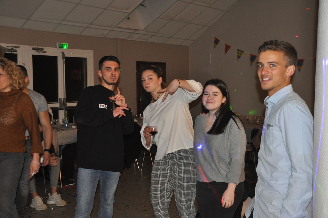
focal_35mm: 45
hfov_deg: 43.7
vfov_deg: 29.8
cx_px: 164
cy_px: 109
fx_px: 409
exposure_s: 1/60
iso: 800
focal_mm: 30
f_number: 4.2
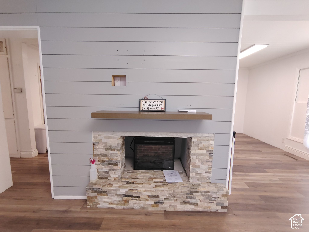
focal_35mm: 16
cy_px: 116
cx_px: 154
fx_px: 143
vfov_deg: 78.1
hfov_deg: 94.5
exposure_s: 1/60
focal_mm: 2.13
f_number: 2.2
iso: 447
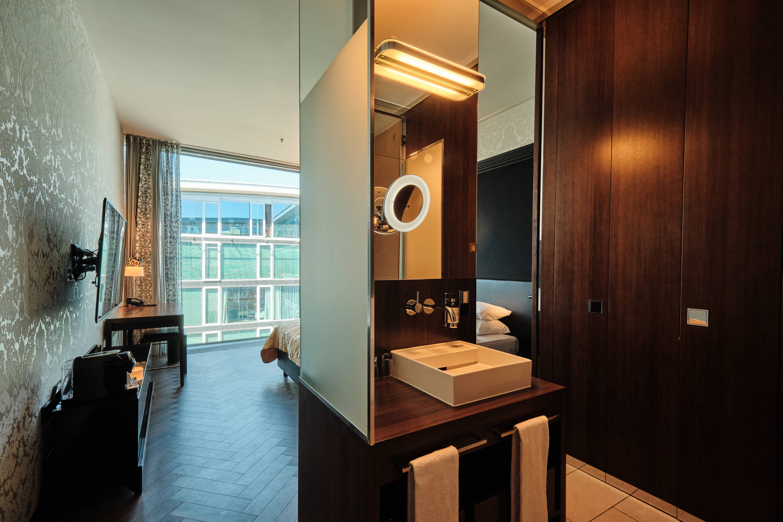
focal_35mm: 16
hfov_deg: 96.7
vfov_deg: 73.7
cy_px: 261
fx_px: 348
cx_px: 392
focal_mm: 10.4
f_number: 8
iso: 320
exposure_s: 1/30
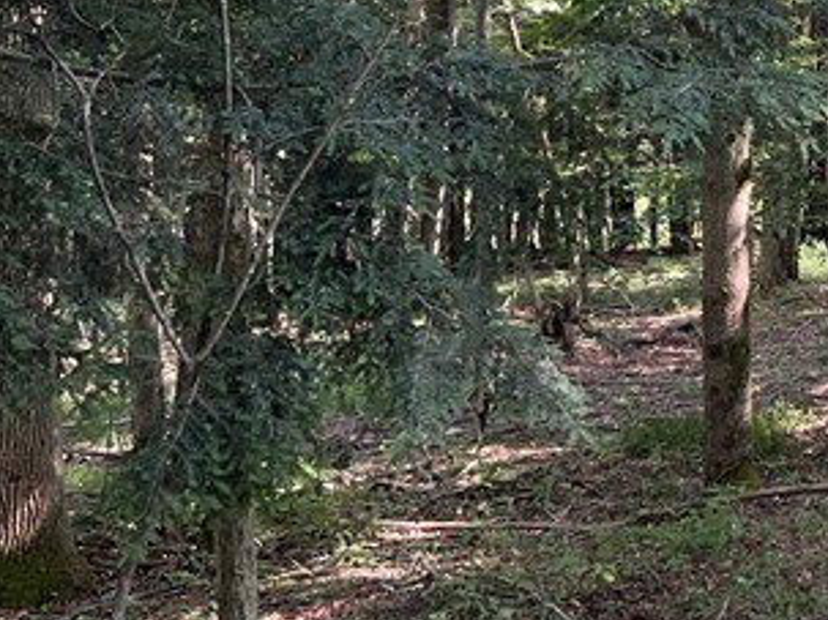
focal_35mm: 88
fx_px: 2104
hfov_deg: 19.8
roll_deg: -1.2
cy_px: -96
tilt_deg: -1.9
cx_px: 1178
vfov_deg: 16.2
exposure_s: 1/121
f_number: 1.5
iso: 125
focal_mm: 5.7
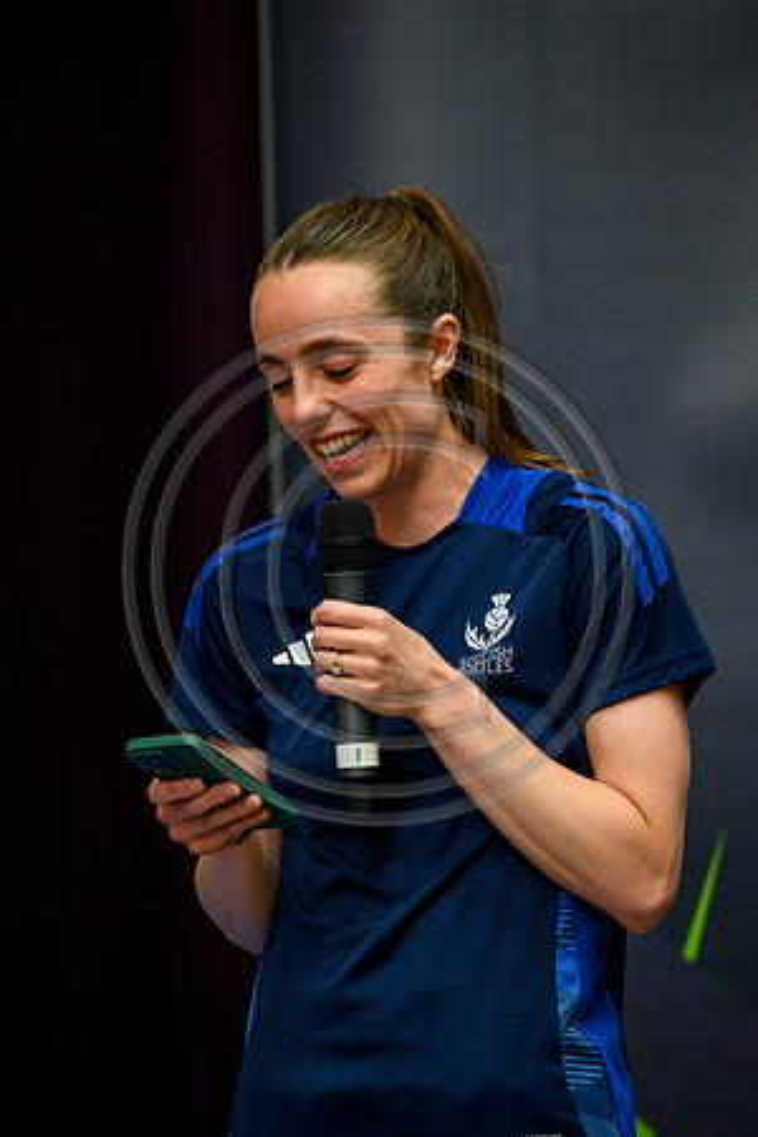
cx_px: 379
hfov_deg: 7.8
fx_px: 5527
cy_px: 568
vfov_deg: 11.7
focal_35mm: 175
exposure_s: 1/400
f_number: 3.5
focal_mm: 175
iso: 4000
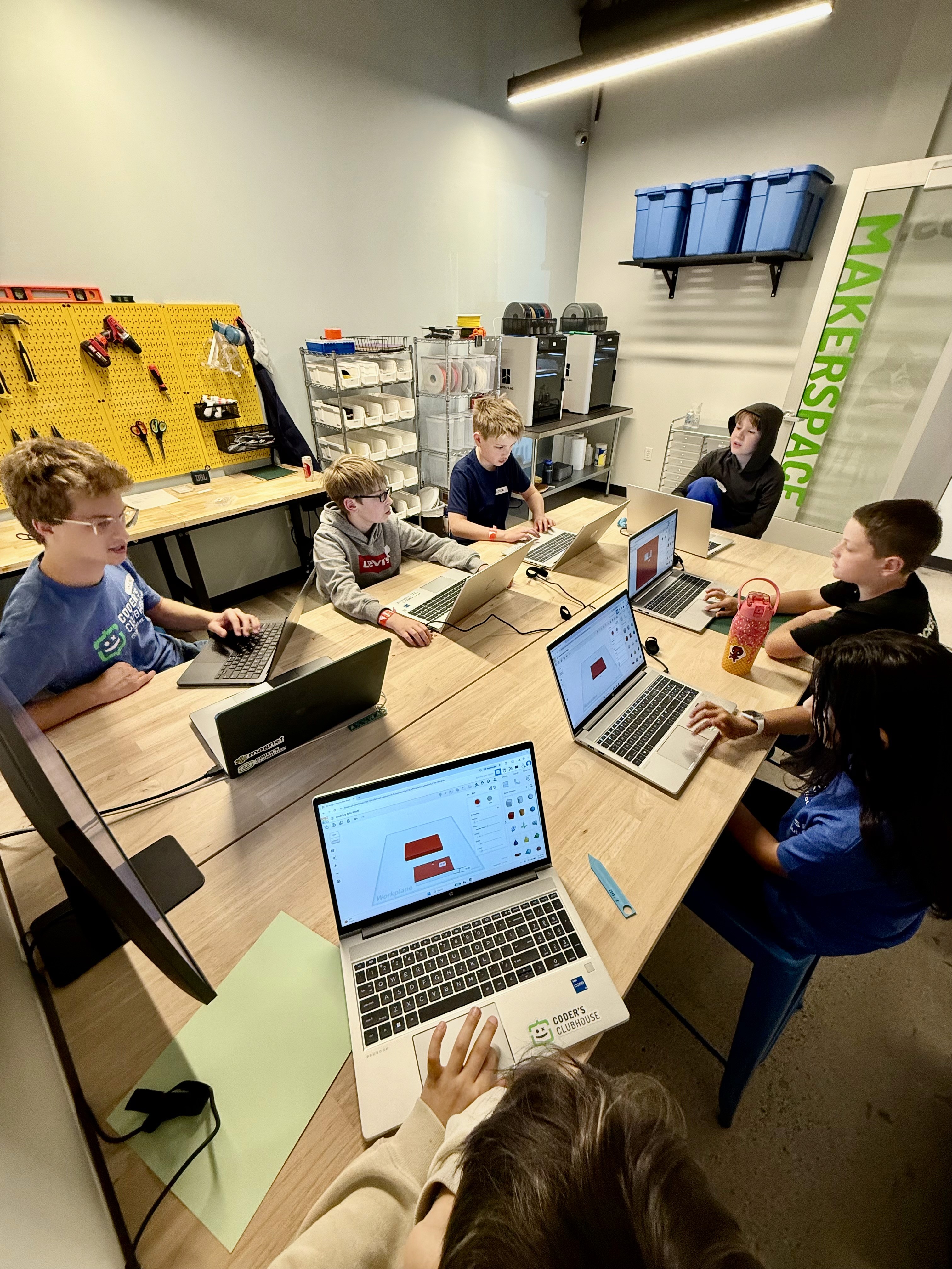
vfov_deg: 102.1
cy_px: 634
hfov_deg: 85.7
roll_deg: +0.4
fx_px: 513
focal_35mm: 14
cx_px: 476
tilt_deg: -31.9
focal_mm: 2.22
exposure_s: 1/60
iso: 200
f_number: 2.2
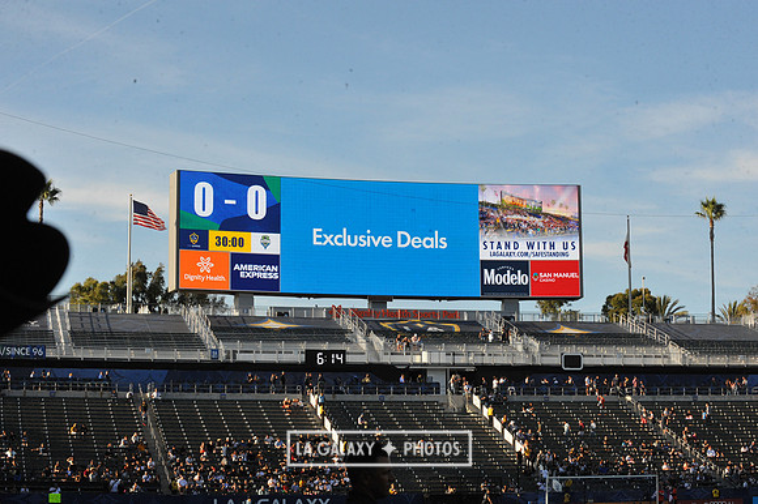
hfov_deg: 25.4
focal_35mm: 80
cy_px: 252
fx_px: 1683
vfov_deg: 17.0
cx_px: 379
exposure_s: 1/1000
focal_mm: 80
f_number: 16
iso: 1600
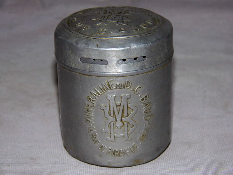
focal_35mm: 106
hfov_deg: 18.5
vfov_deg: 14.0
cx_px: 116
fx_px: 713
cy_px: 88
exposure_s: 1/60
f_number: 4.5
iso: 100
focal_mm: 19
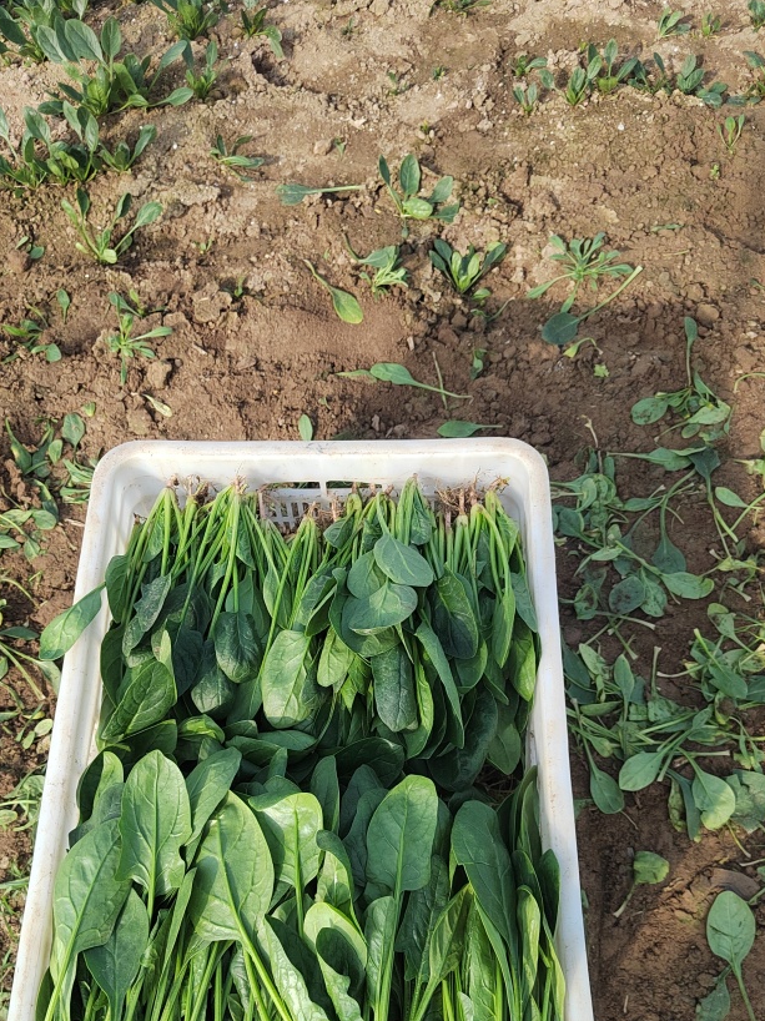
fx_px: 884
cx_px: 354
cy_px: 661
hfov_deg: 46.7
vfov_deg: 58.9
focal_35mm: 30
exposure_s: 1/1126
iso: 347
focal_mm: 5.52
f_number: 1.9
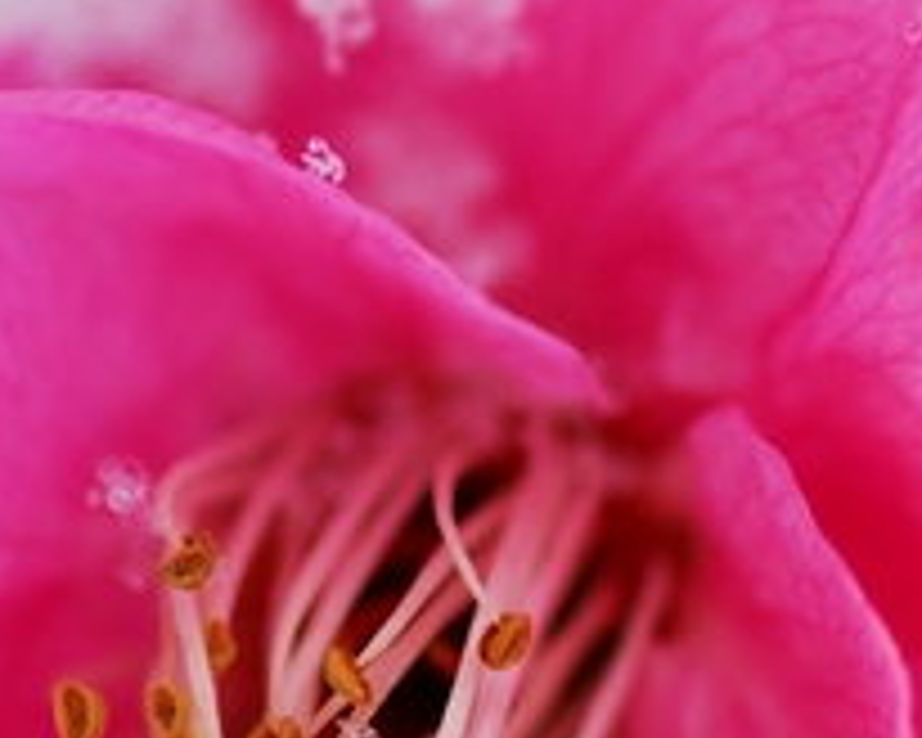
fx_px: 13507
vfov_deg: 3.1
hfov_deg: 3.9
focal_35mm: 495
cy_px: 922
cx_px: 373
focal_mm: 90
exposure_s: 1/160
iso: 100
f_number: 8
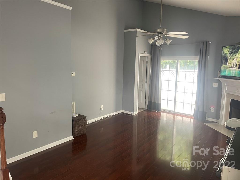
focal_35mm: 26
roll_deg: -0.8
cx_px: 120
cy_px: 90
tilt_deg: -7.5
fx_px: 180
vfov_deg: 53.1
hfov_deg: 67.3
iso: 125
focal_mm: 4.2
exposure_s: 1/73
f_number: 1.6
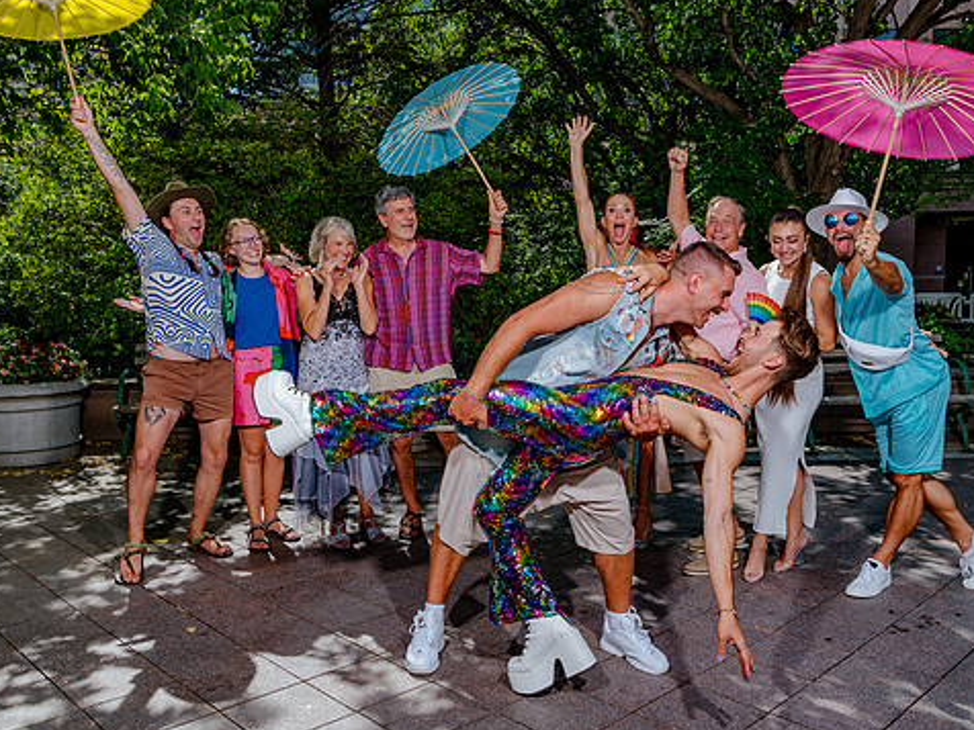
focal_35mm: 31
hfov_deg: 58.3
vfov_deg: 45.4
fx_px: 872
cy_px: 396
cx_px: 515
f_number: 8
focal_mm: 24
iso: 200
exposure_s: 1/320
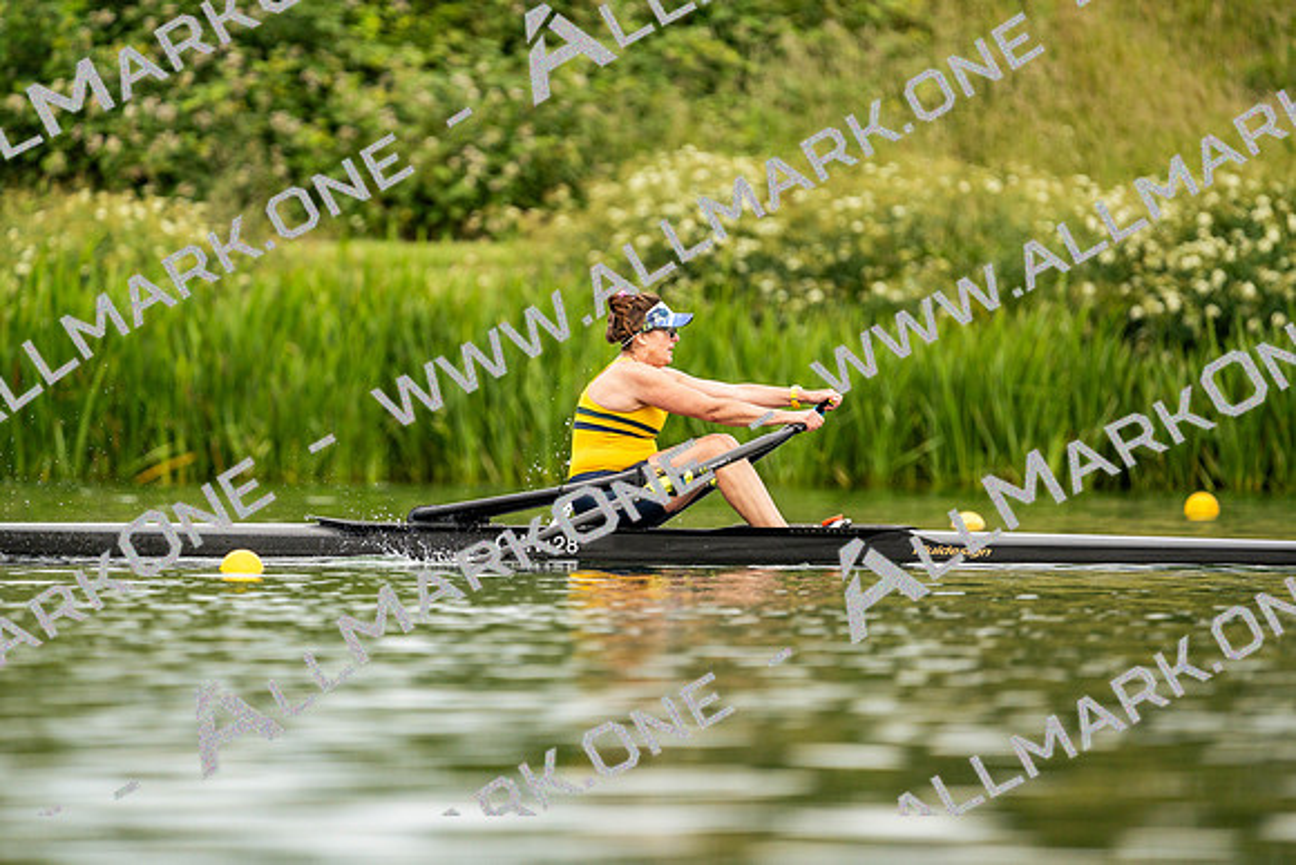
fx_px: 21604
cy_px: 432
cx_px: 648
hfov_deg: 3.4
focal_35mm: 600
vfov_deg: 2.3
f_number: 6.3
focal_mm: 600
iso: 800
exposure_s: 1/2000
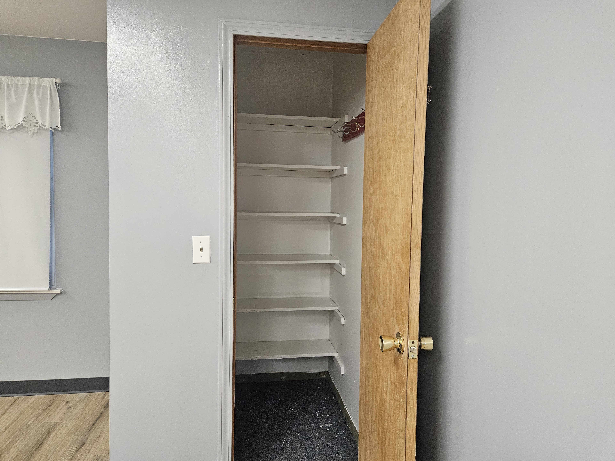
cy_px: 222
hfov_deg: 71.6
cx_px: 305
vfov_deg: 56.8
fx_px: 426
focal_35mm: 24
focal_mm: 5.4
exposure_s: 1/240
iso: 500
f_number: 1.8
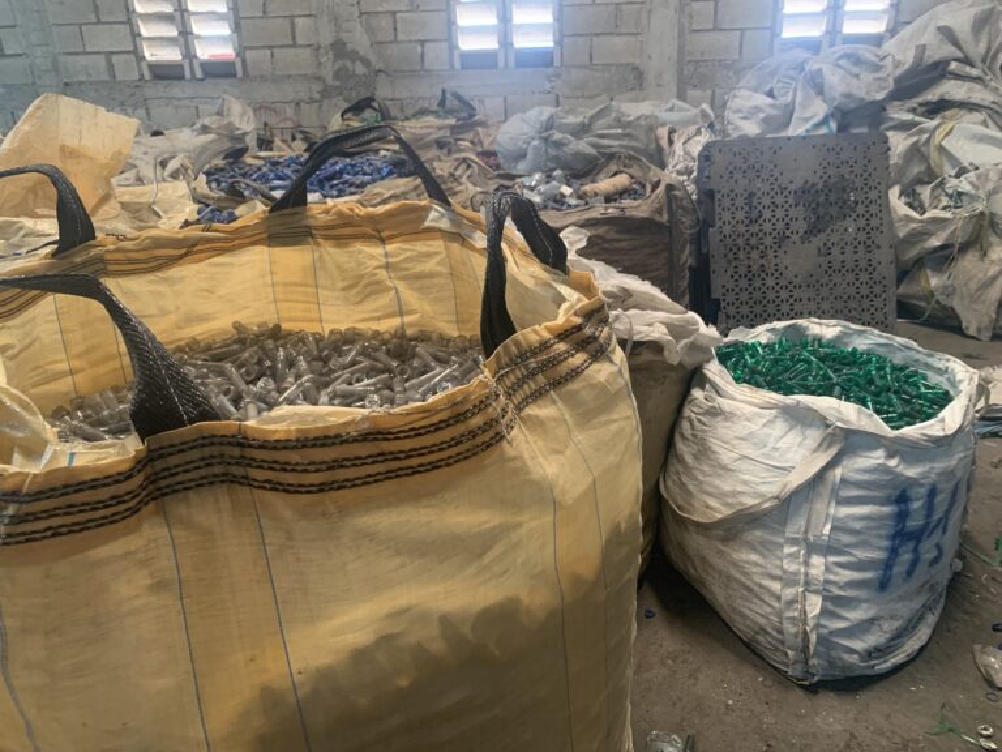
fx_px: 753
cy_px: 376
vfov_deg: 53.1
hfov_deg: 67.3
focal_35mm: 26
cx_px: 501
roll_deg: +1.7
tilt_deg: -21.0
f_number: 1.8
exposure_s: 1/47
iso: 400
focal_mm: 4.25
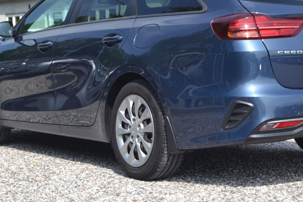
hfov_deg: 23.6
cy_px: 63
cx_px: 187
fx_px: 724
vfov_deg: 15.8
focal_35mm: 86
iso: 100
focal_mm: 32
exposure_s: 1/250
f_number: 8
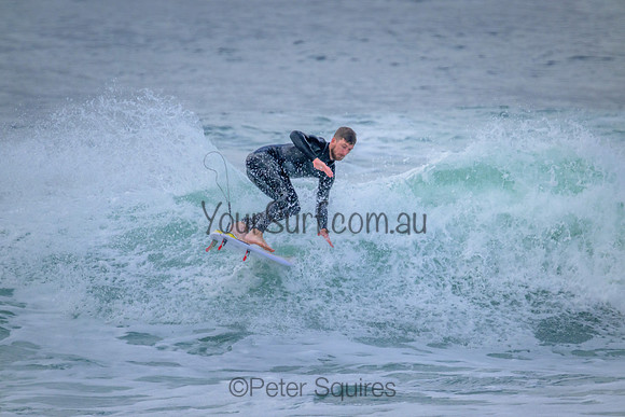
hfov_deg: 2.6
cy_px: 208
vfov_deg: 1.7
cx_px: 312
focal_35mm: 800
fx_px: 13891
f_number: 11
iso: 2200
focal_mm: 800
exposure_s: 1/1600
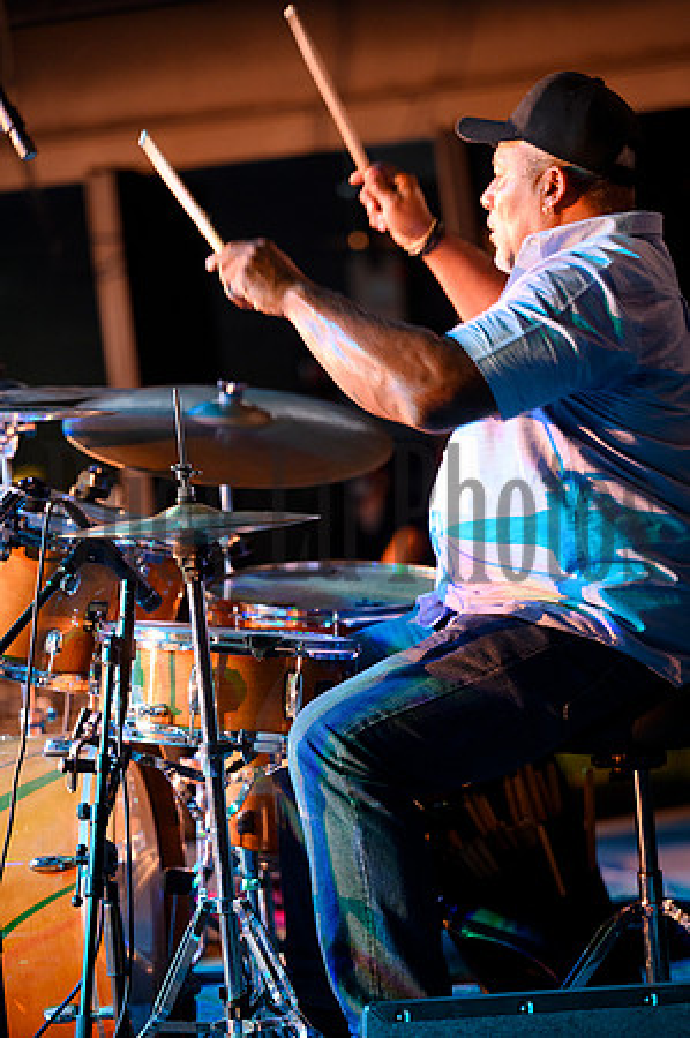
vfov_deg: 17.1
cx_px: 345
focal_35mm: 120
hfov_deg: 11.4
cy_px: 519
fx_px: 3458
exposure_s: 1/100
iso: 3200
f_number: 2.8
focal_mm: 120
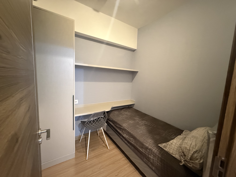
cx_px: 118
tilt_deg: -6.5
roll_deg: -3.0
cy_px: 88
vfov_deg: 85.7
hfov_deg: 102.1
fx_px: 95
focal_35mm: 14
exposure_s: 1/50
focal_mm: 2.22
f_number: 2.2
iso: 1250
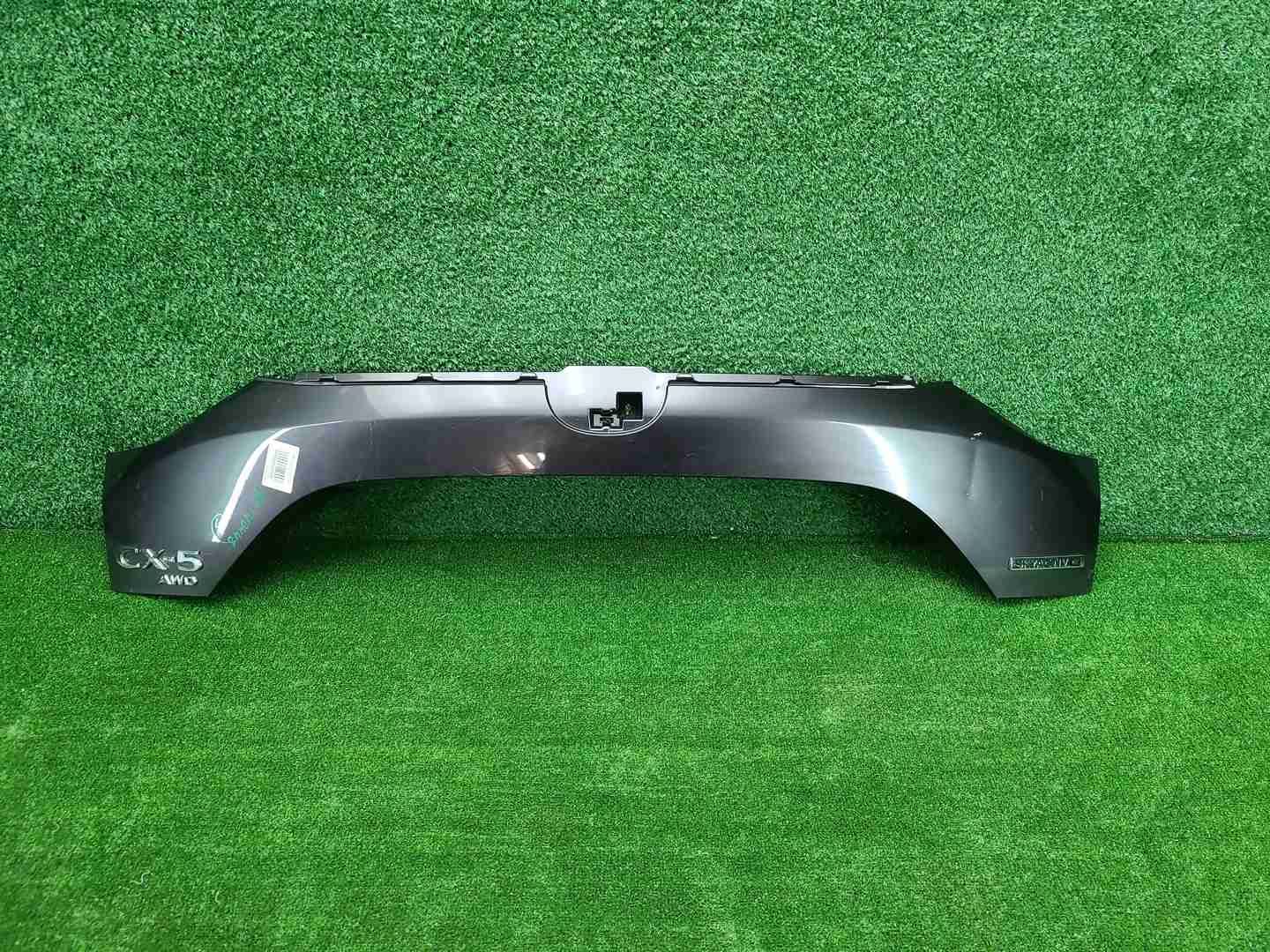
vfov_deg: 53.1
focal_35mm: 26
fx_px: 954
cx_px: 635
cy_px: 476
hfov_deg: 67.3
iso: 199
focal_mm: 5.4
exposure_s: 1/50
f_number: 1.8
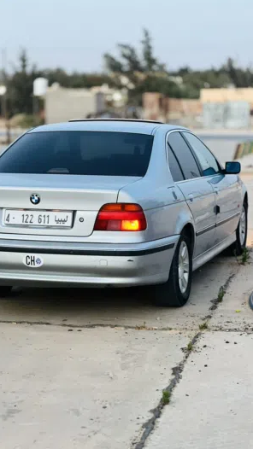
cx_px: 101
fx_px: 1013
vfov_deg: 25.0
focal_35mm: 85
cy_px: 223
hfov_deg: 14.2
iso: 400
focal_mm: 9
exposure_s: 1/20
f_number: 2.8
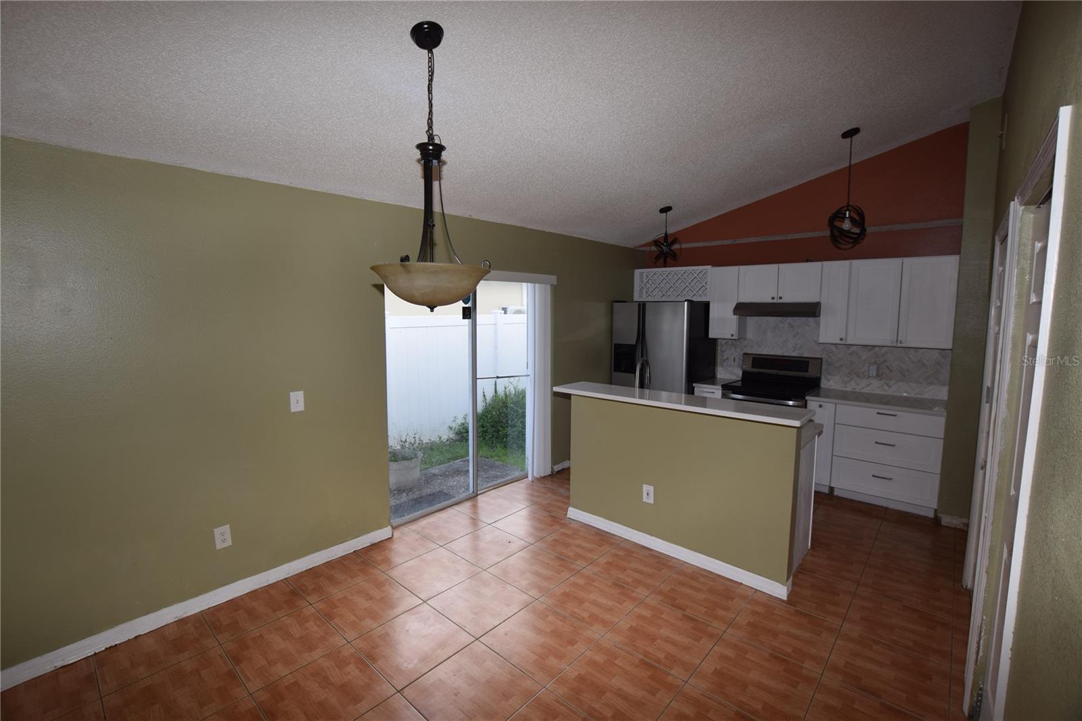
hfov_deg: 100.4
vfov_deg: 77.3
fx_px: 451
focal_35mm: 15
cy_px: 360
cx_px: 541
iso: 160
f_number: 5.6
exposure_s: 1/125
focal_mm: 10
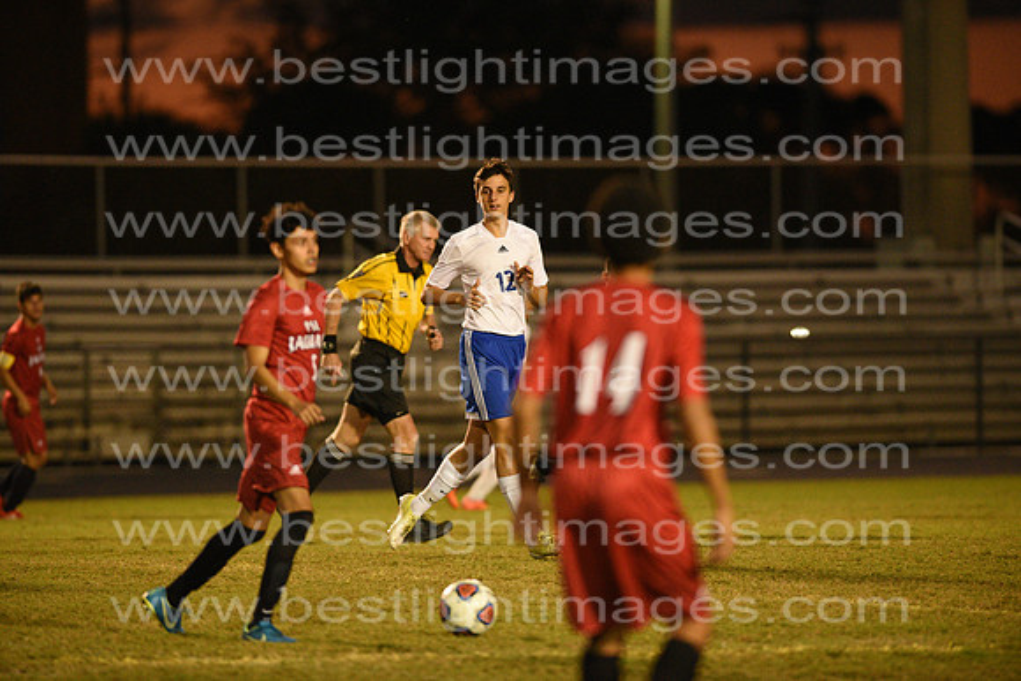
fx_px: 8510
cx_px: 510
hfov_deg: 6.9
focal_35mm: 300
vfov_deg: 4.6
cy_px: 340
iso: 6400
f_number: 3.2
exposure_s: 1/640
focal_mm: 300
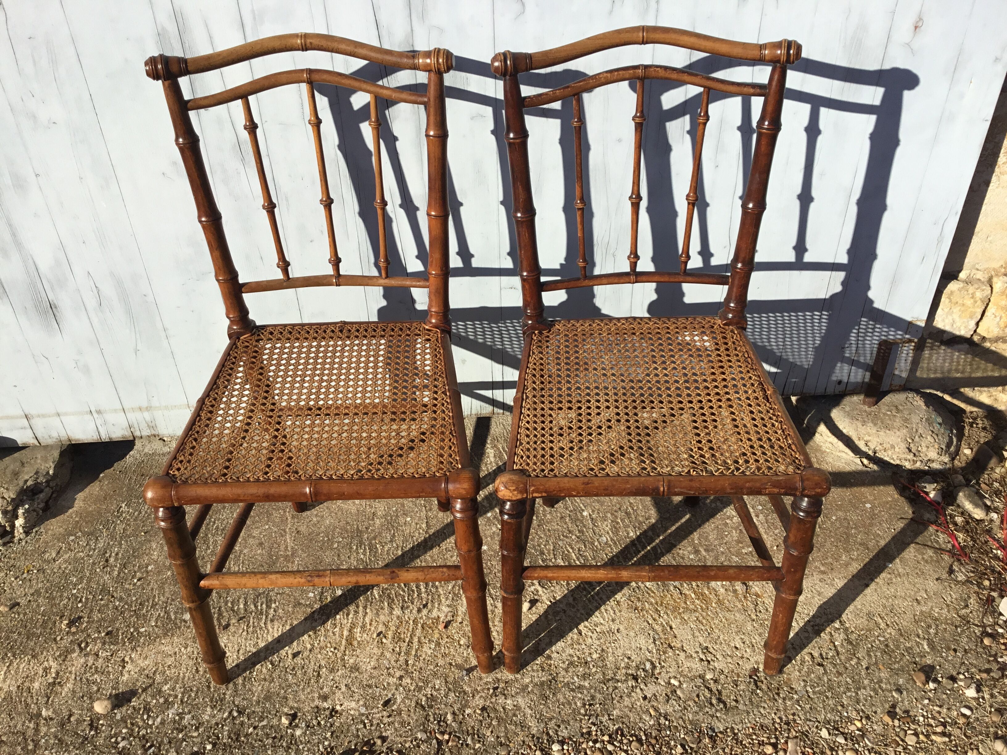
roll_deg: +1.1
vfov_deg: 45.4
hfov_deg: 58.4
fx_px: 902
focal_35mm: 31
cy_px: 378
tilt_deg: -39.2
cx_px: 504
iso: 25
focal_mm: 3.3
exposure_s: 1/1631
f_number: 2.4
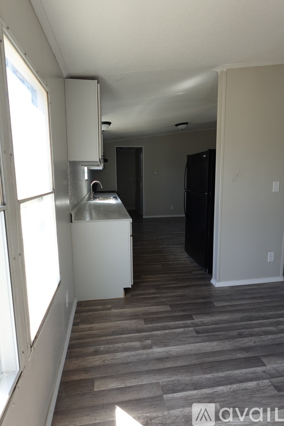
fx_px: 237
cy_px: 213
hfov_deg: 61.9
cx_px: 142
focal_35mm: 20
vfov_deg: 84.0
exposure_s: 1/200
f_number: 2
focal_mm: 7.6
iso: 125
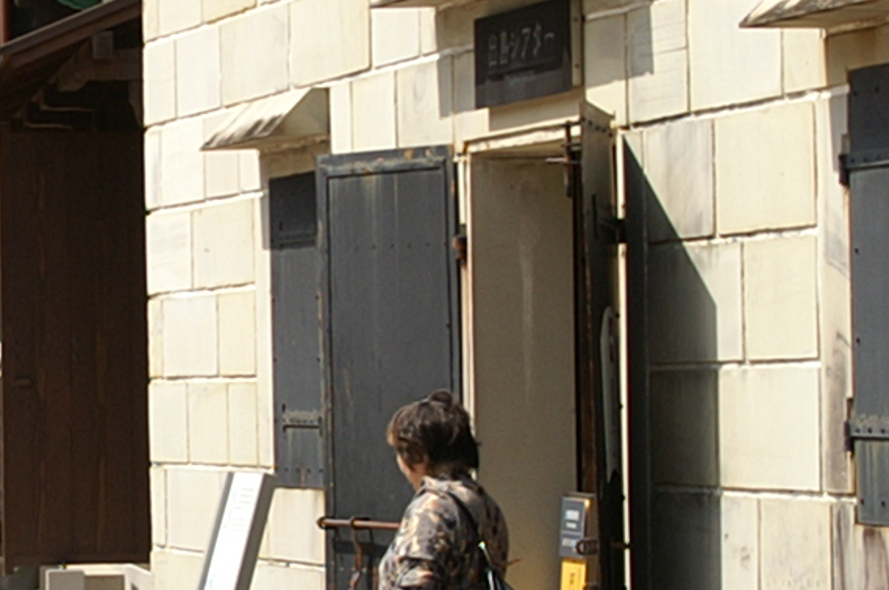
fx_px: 5476
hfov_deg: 9.2
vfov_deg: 6.2
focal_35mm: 222
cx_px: -77
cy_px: 378
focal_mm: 28
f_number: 6.3
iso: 100
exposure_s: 1/400
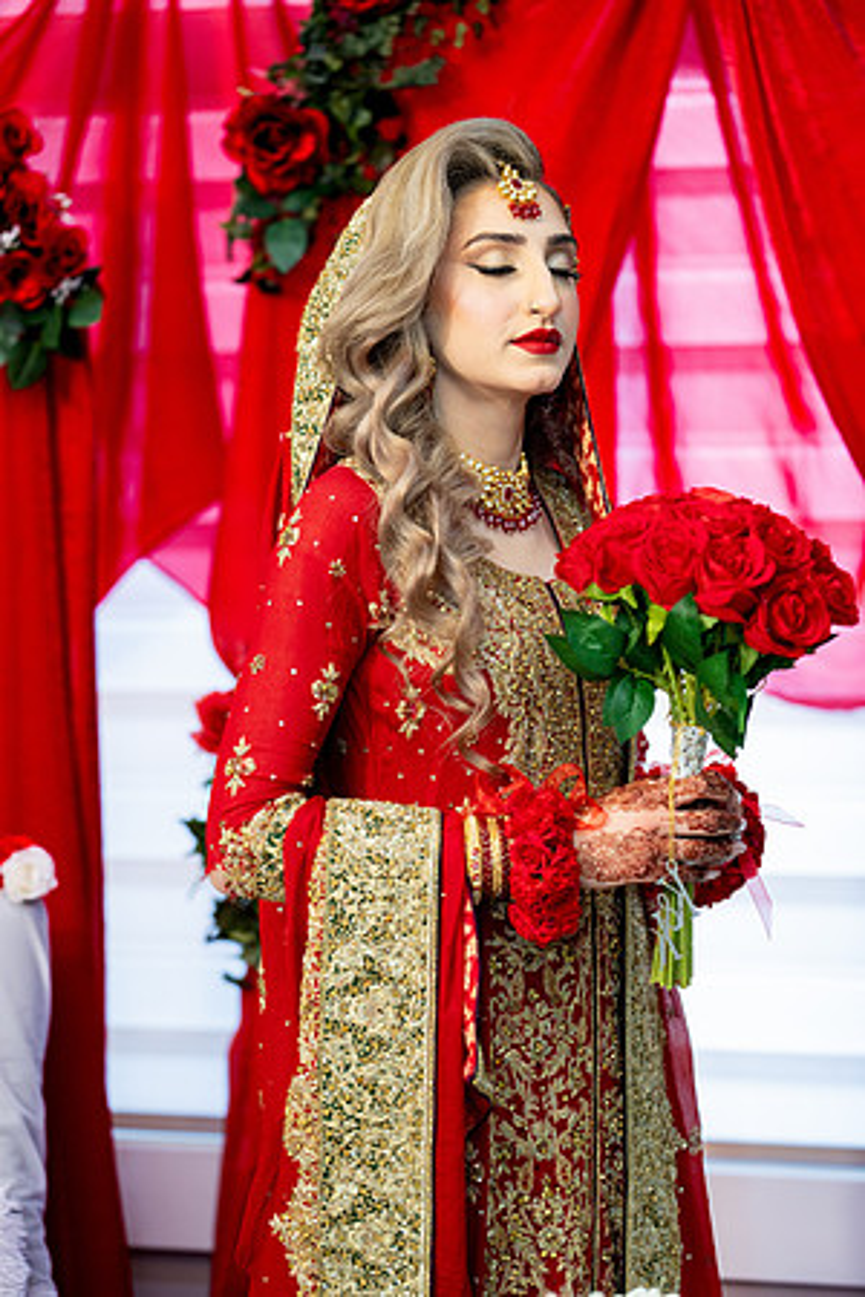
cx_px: 432
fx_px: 2667
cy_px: 648
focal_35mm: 74
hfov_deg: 18.4
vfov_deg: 27.3
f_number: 2
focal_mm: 74
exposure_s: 1/200
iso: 1000
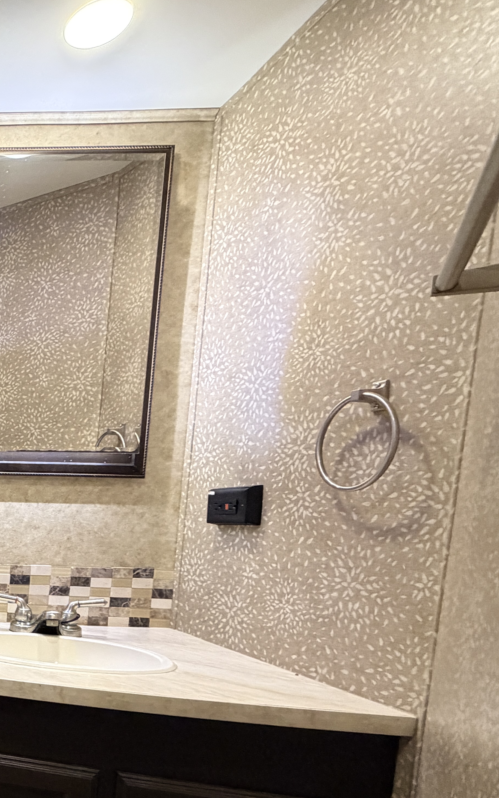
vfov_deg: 62.5
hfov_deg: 28.1
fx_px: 631
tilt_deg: -6.8
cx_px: -254
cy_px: 551
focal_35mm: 29
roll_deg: -0.8
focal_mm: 2.22
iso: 400
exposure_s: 1/60
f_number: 2.2
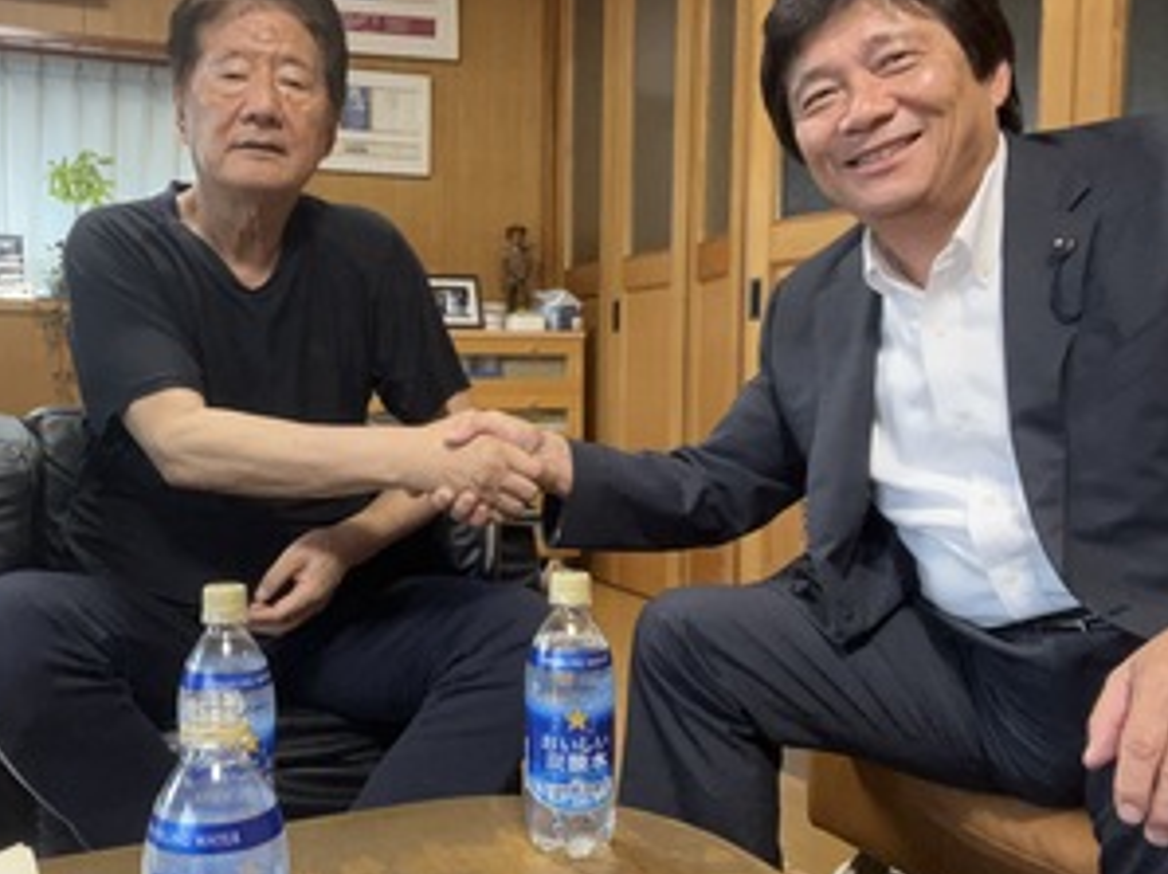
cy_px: 482
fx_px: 1146
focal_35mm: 34
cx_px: 439
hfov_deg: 53.4
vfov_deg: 41.7
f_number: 2.2
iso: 400
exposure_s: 1/31
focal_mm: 2.71
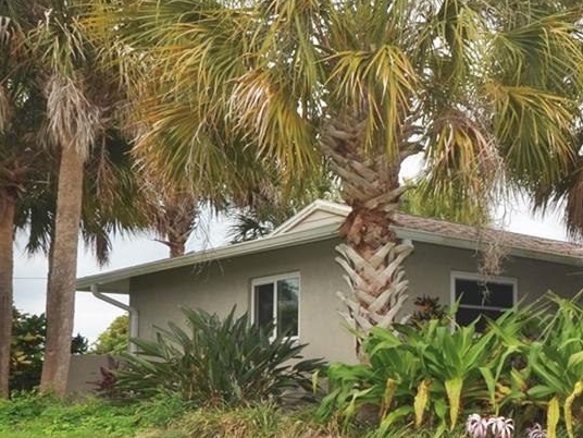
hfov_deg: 18.6
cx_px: 573
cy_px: 295
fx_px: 1735
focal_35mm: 103
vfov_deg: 14.3
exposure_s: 1/250
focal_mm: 24
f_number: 9
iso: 100
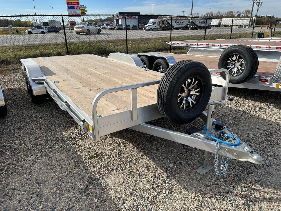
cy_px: 106
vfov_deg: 56.8
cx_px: 140
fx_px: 195
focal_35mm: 24
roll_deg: +0.7
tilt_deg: -20.6
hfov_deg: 71.6
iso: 80
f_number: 1.78
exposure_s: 1/3472
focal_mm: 6.86
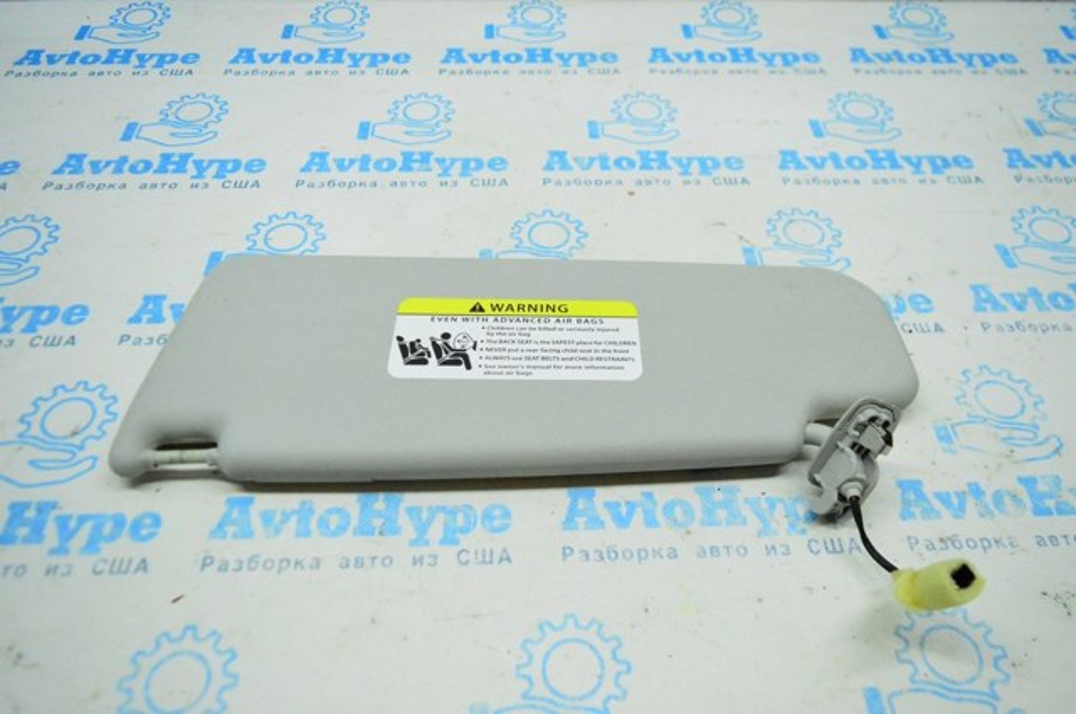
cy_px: 357
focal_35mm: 27
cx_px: 538
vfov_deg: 47.8
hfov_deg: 67.4
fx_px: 806
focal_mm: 18
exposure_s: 1/1000
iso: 6400
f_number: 4
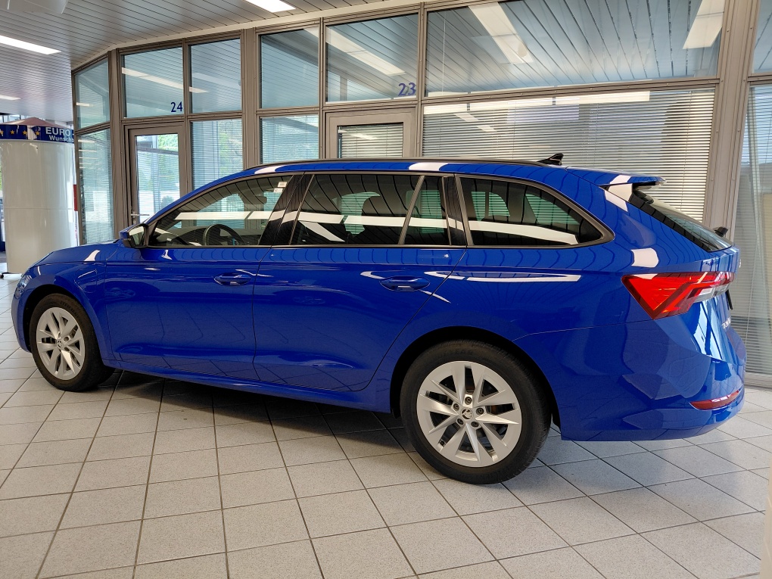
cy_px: 290
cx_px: 386
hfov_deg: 69.4
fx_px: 558
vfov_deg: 54.9
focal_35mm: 25
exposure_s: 1/100
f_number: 1.8
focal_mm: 4.69
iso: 100
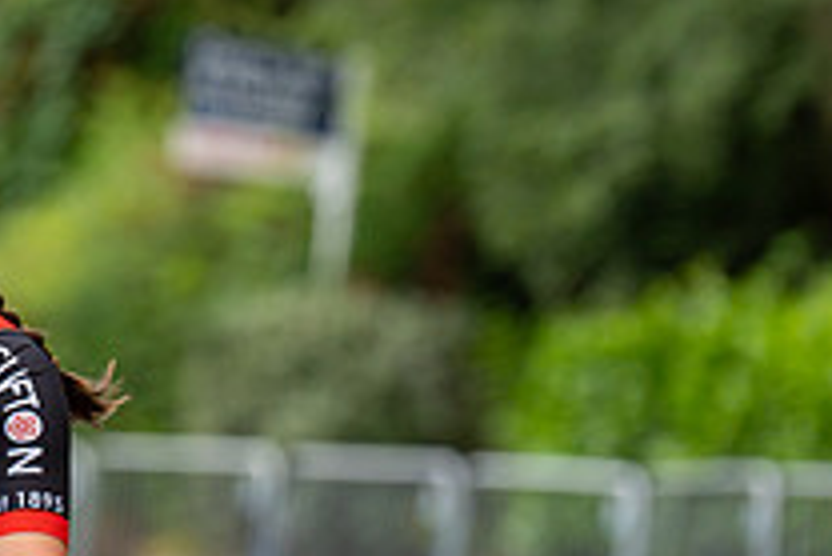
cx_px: 68
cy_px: 278
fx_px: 11031
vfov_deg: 2.9
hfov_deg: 4.3
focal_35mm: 477
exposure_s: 1/640
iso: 320
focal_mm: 171
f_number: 3.5
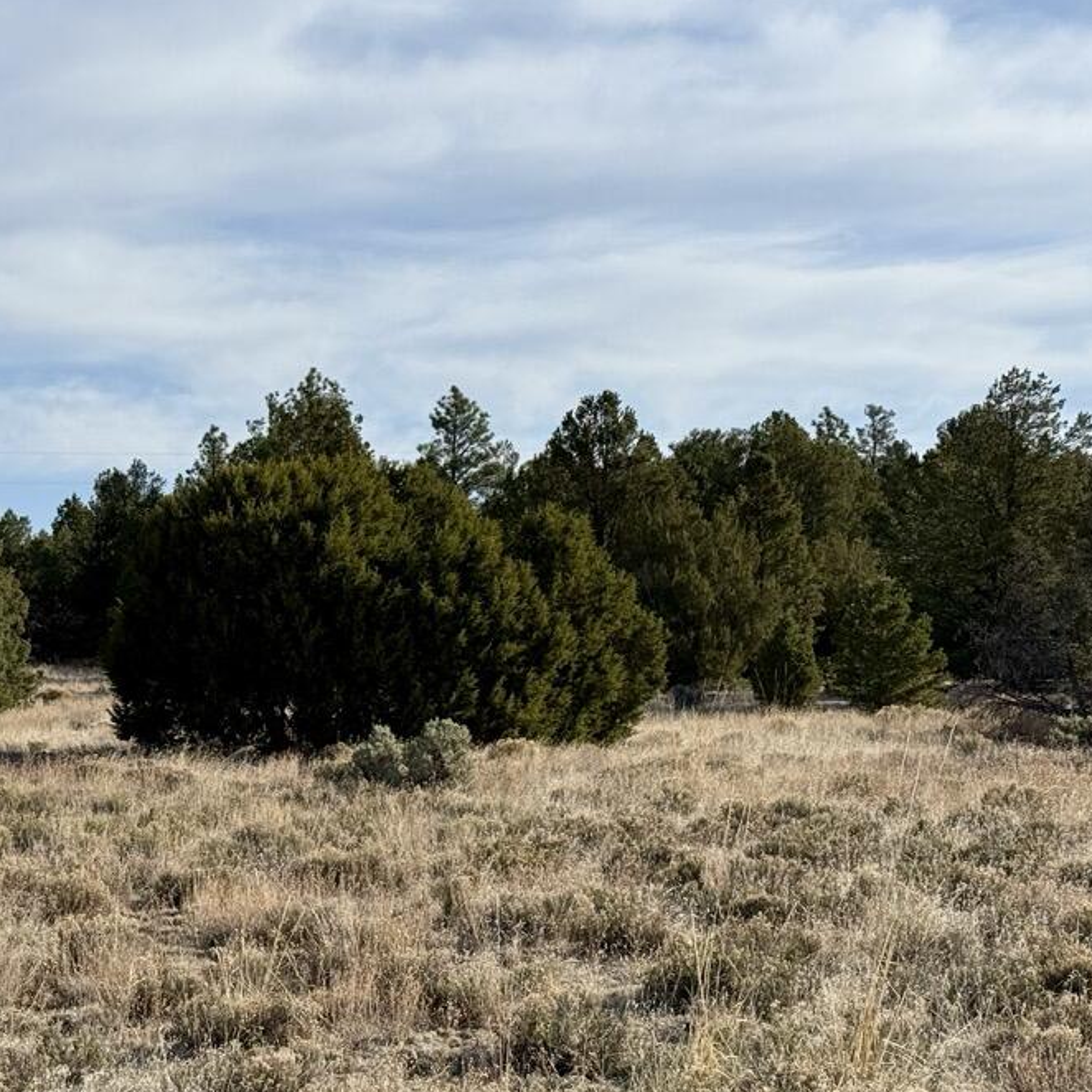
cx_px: 257
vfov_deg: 21.1
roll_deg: +0.4
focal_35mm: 82
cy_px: 652
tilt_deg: +3.7
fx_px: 2927
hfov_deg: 20.9
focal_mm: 6.76
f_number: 1.78
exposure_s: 1/6024
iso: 64
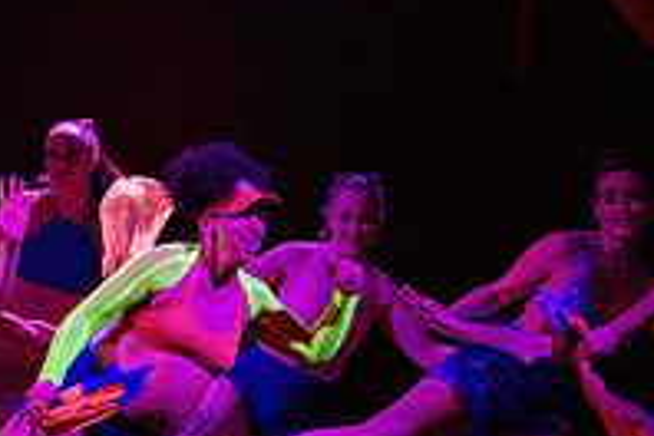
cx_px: 83
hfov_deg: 7.0
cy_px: 230
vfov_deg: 4.7
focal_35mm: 292
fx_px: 5304
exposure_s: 1/200
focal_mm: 98
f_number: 2.8
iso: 1600
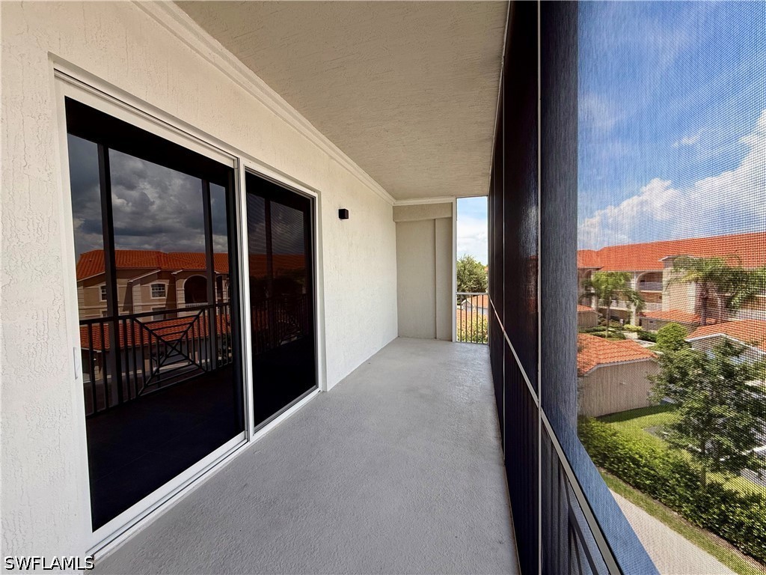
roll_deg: +0.9
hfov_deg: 102.1
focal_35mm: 14
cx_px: 383
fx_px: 310
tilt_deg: -2.8
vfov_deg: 85.7
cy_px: 288
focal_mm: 2.22
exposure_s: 1/510
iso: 64
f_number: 2.2
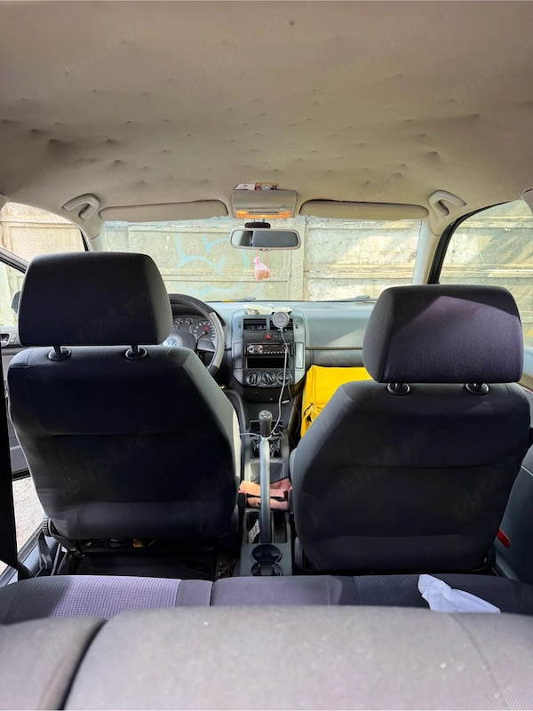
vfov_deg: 71.6
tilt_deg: -13.4
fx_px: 493
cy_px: 356
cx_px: 266
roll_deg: -0.1
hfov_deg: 56.8
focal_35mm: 24
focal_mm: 6.76
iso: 160
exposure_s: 1/121
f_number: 1.78
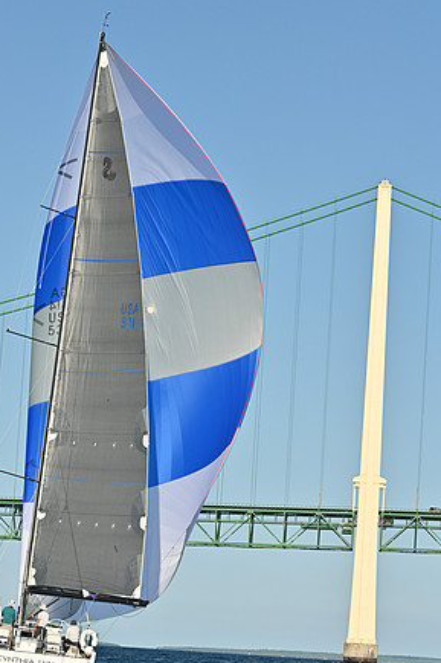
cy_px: 364
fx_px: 2262
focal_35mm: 123
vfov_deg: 16.7
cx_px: 163
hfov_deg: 11.1
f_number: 7.1
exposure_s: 1/1600
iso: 320
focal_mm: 92
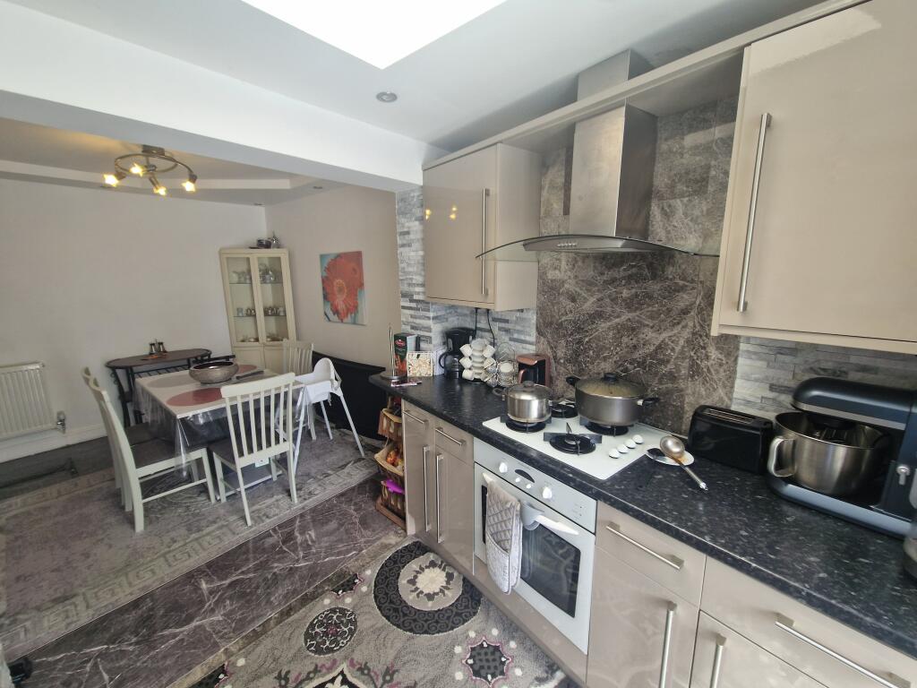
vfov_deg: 89.9
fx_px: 344
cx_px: 458
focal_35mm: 13
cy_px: 344
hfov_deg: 106.2
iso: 64
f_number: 2.2
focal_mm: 2.2
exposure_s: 1/50
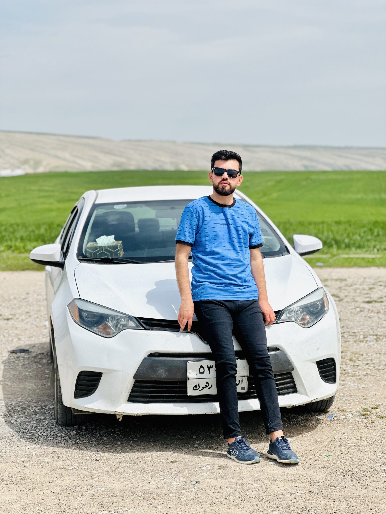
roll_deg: -0.1
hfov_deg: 19.1
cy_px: 257
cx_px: 193
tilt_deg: -1.4
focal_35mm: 77
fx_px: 1145
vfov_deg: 25.3
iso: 32
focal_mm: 9
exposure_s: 1/1024
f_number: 2.8
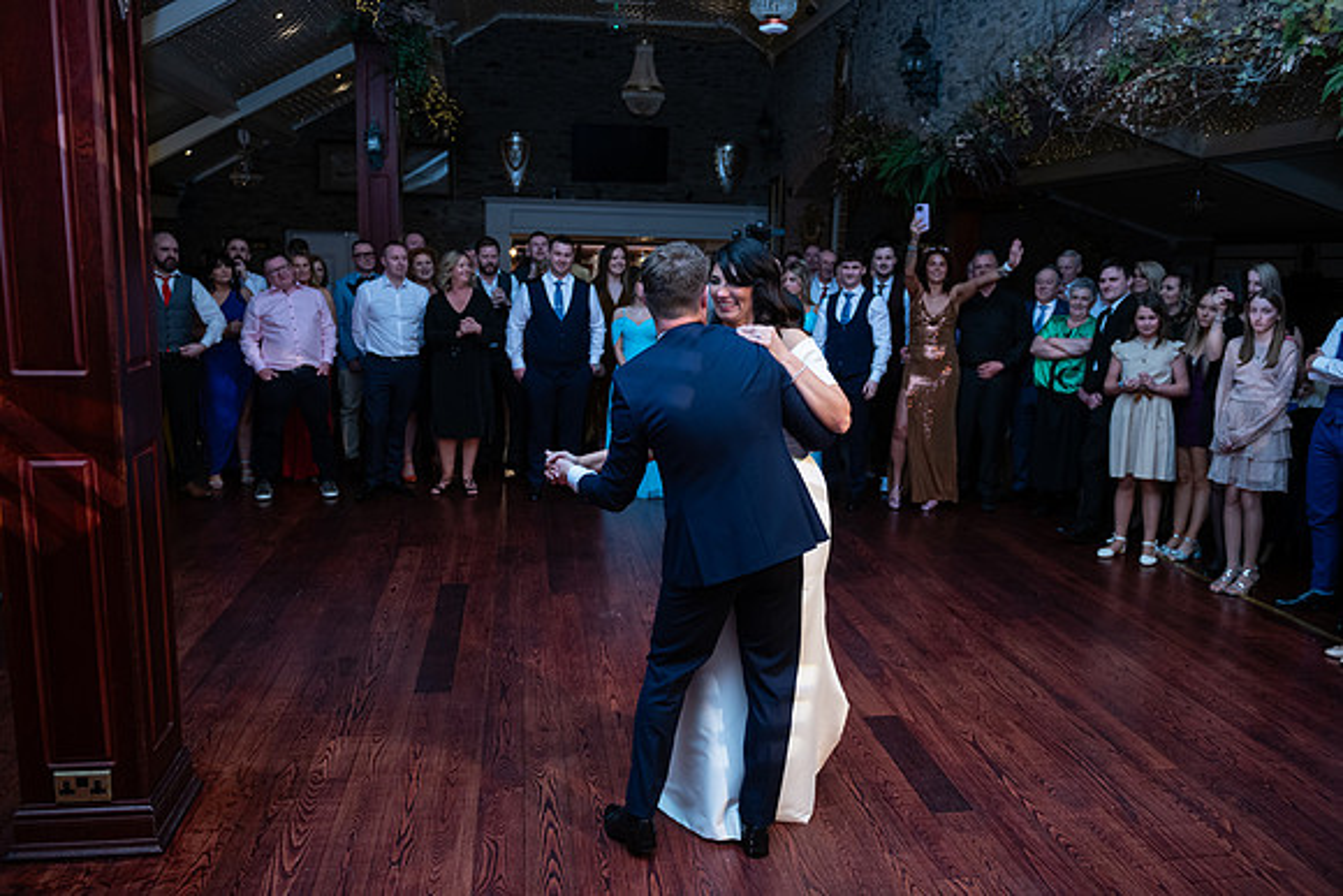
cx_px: 672
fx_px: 1045
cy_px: 448
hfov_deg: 65.5
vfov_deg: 46.4
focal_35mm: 28
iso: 640
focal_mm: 28
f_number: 3.5
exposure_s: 1/160
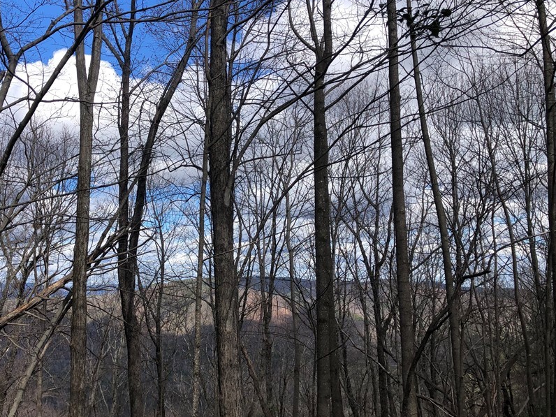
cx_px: 201
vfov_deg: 39.6
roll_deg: +0.9
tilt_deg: +7.0
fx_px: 578
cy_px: 225
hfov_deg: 50.7
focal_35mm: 36
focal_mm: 3.99
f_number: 1.8
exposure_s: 1/1499
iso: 20
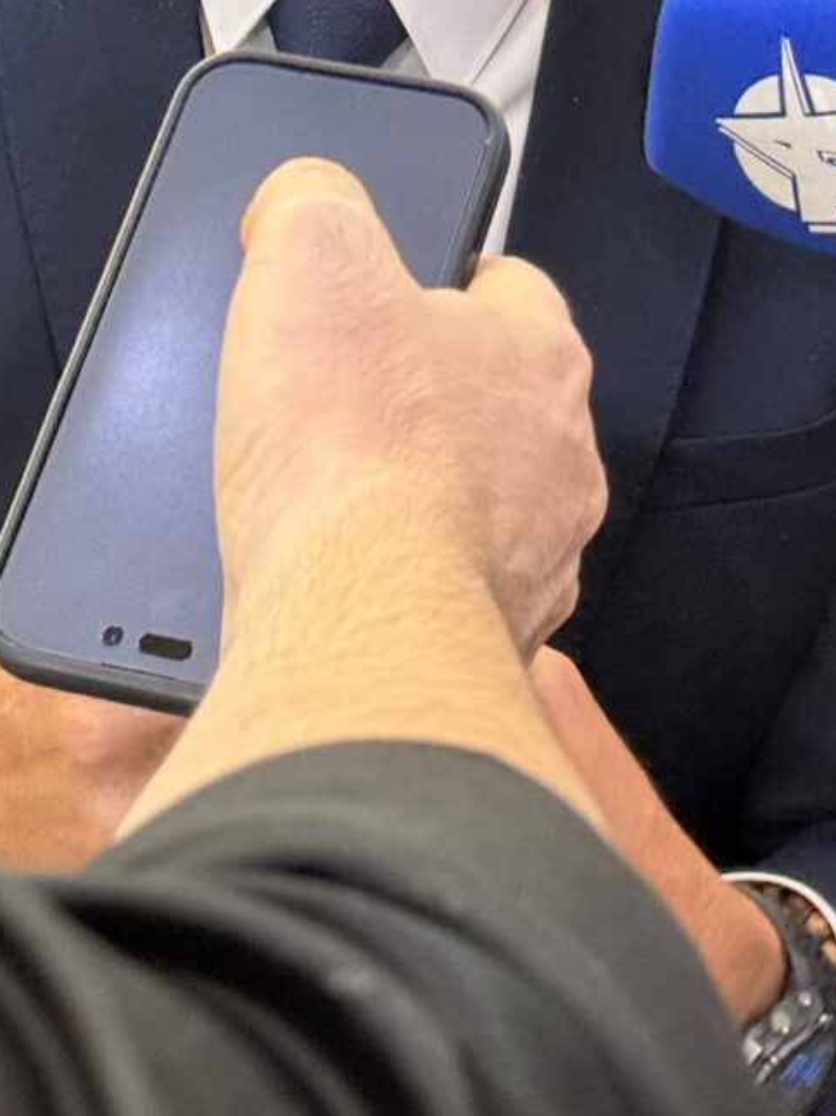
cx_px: 370
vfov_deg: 16.8
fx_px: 3706
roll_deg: +0.2
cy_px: -6
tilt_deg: -25.7
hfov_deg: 12.9
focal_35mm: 115
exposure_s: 1/40
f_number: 1.78
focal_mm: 6.76
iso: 320
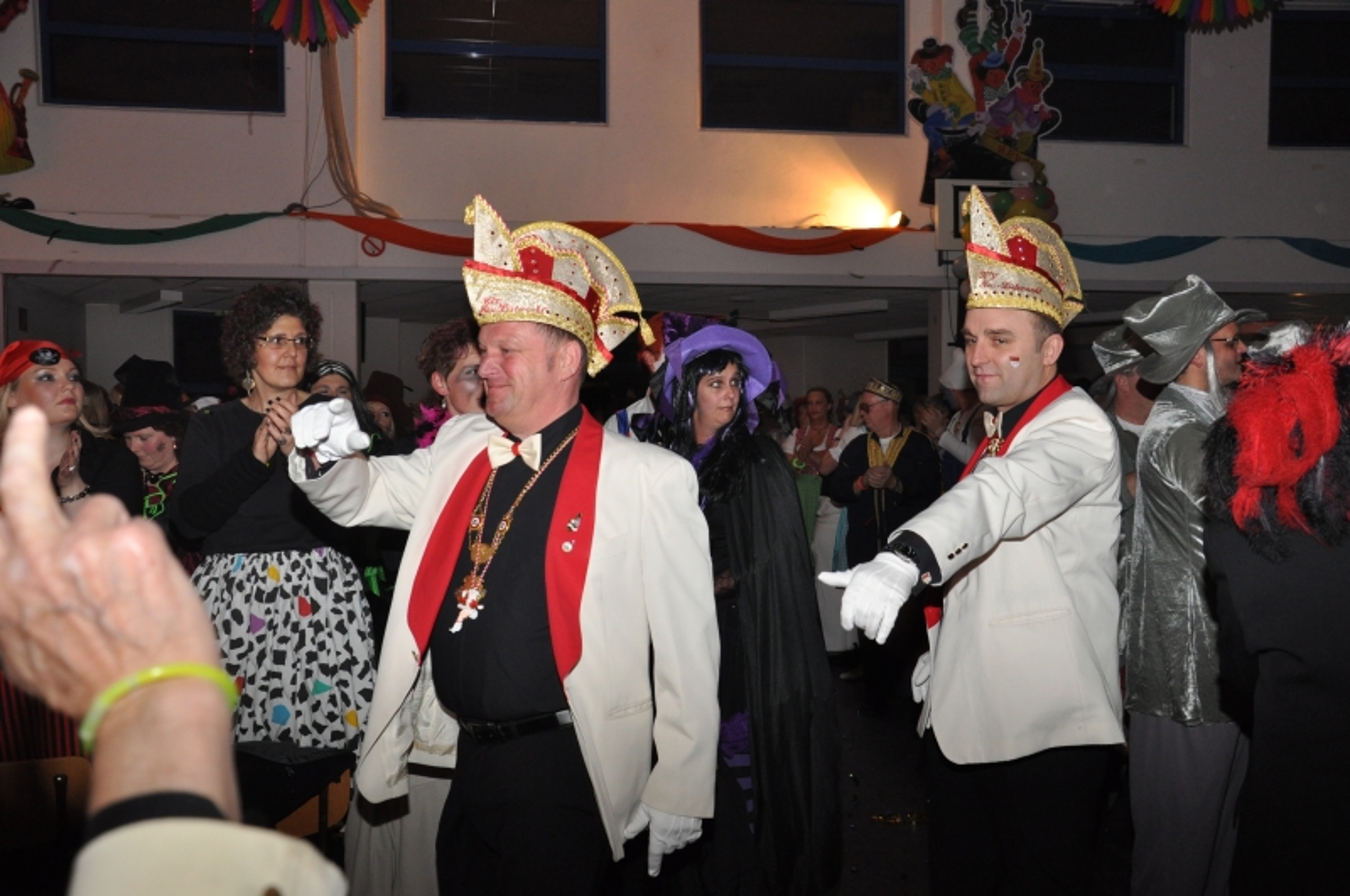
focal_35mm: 36
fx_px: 1348
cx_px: 675
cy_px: 448
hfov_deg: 53.2
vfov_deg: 36.8
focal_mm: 24
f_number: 5.6
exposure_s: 1/60
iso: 800
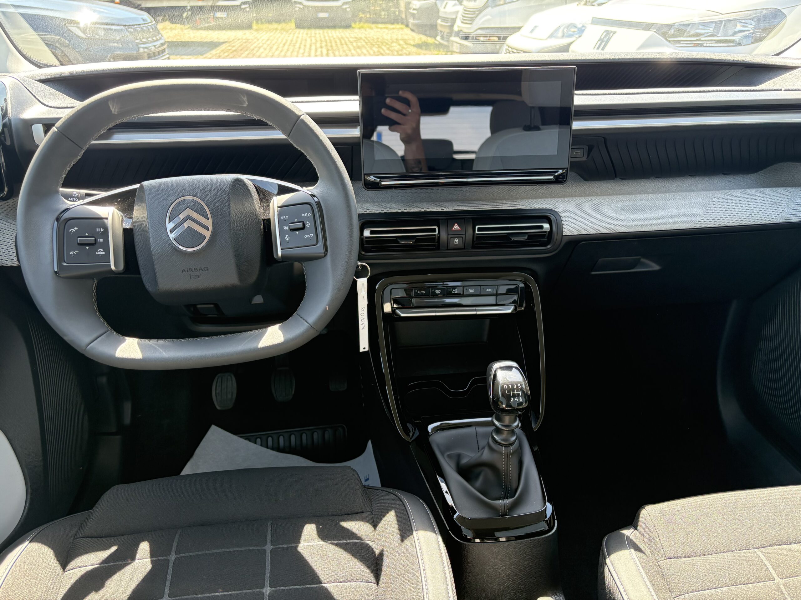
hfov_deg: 67.3
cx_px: 400
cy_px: 300
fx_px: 602
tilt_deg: -28.0
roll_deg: -0.2
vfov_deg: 53.1
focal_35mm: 26
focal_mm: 5.96
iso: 125
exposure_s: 1/162
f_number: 1.6
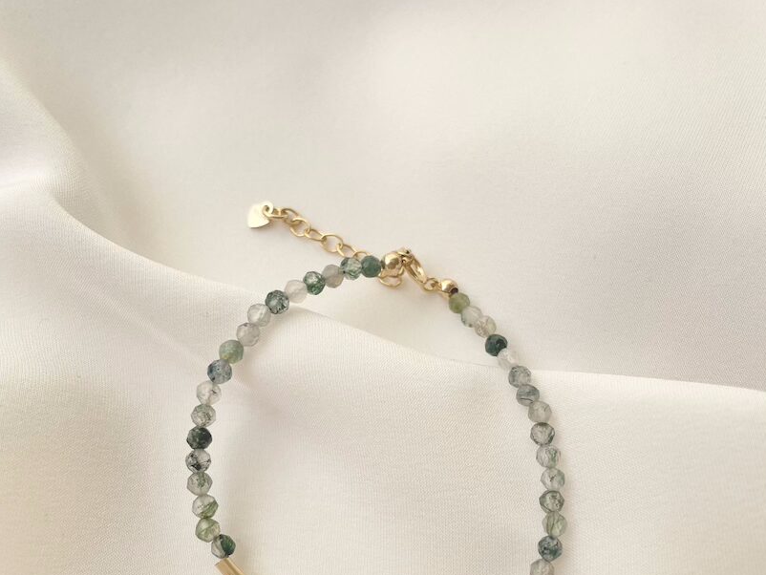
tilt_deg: -69.8
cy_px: 416
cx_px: 386
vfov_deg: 39.8
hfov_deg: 52.6
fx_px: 775
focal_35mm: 35
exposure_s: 1/895
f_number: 1.6
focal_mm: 4.2
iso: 50
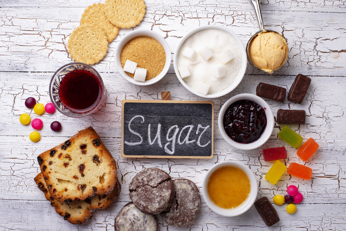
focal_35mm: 50
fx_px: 481
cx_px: 173
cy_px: 116
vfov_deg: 27.0
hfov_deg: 39.6
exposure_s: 1/125
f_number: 9
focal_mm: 50
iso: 100
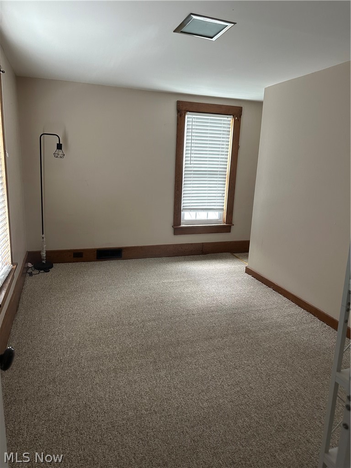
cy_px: 234
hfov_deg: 56.8
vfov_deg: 71.6
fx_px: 324
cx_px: 176
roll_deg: -2.1
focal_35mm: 24
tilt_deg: -10.8
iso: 320
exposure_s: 1/60
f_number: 1.78
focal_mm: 6.86
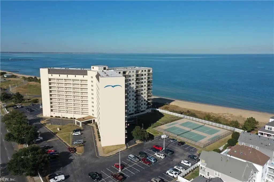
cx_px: 137
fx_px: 213
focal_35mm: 28
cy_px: 91
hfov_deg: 65.5
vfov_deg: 46.4
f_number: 6.3
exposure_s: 1/640
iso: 100
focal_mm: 10.26
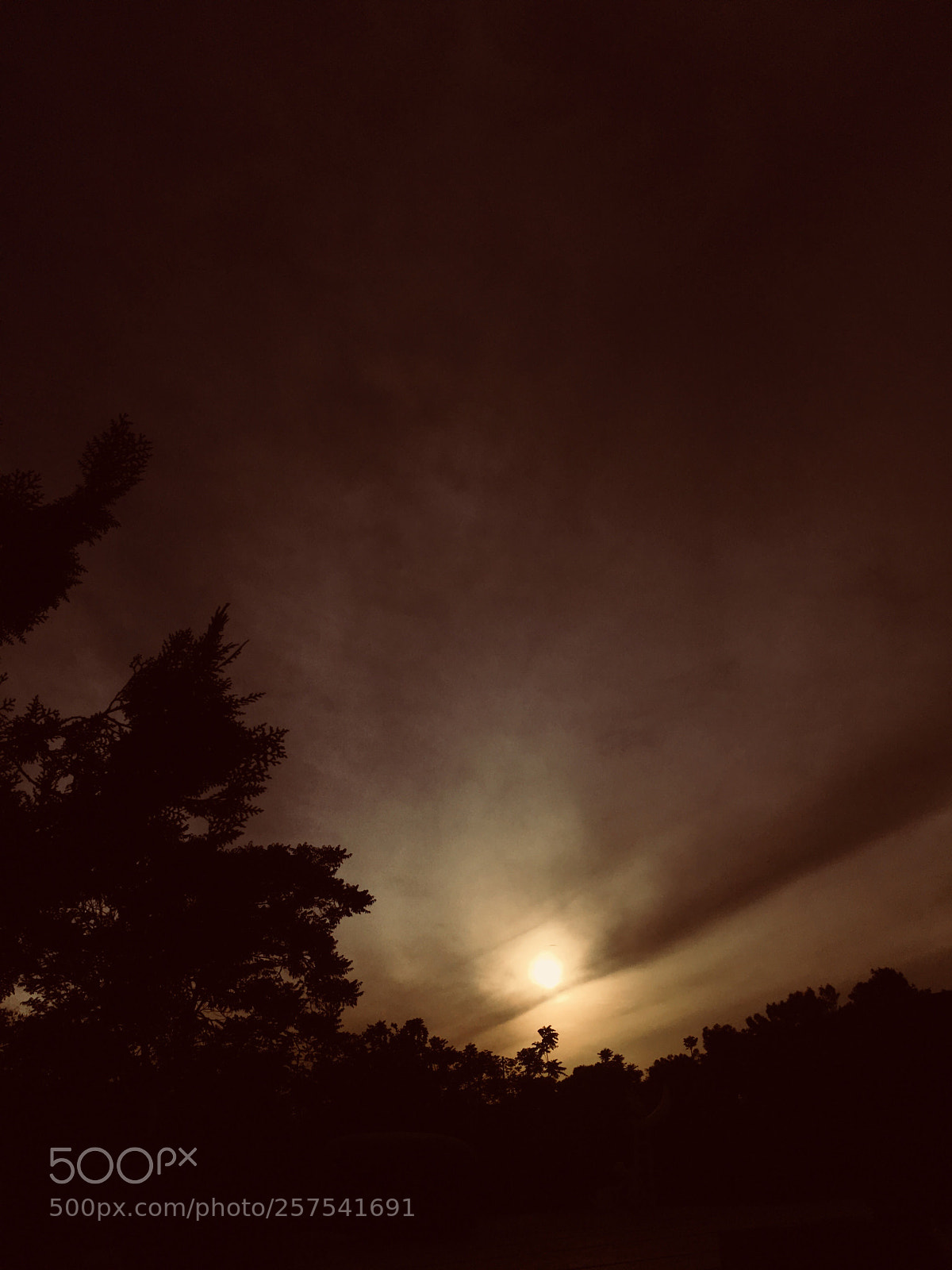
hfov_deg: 48.2
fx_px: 1063
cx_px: 476
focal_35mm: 29
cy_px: 635
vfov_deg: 61.7
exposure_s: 1/38462
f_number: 2.2
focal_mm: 4.15
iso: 25
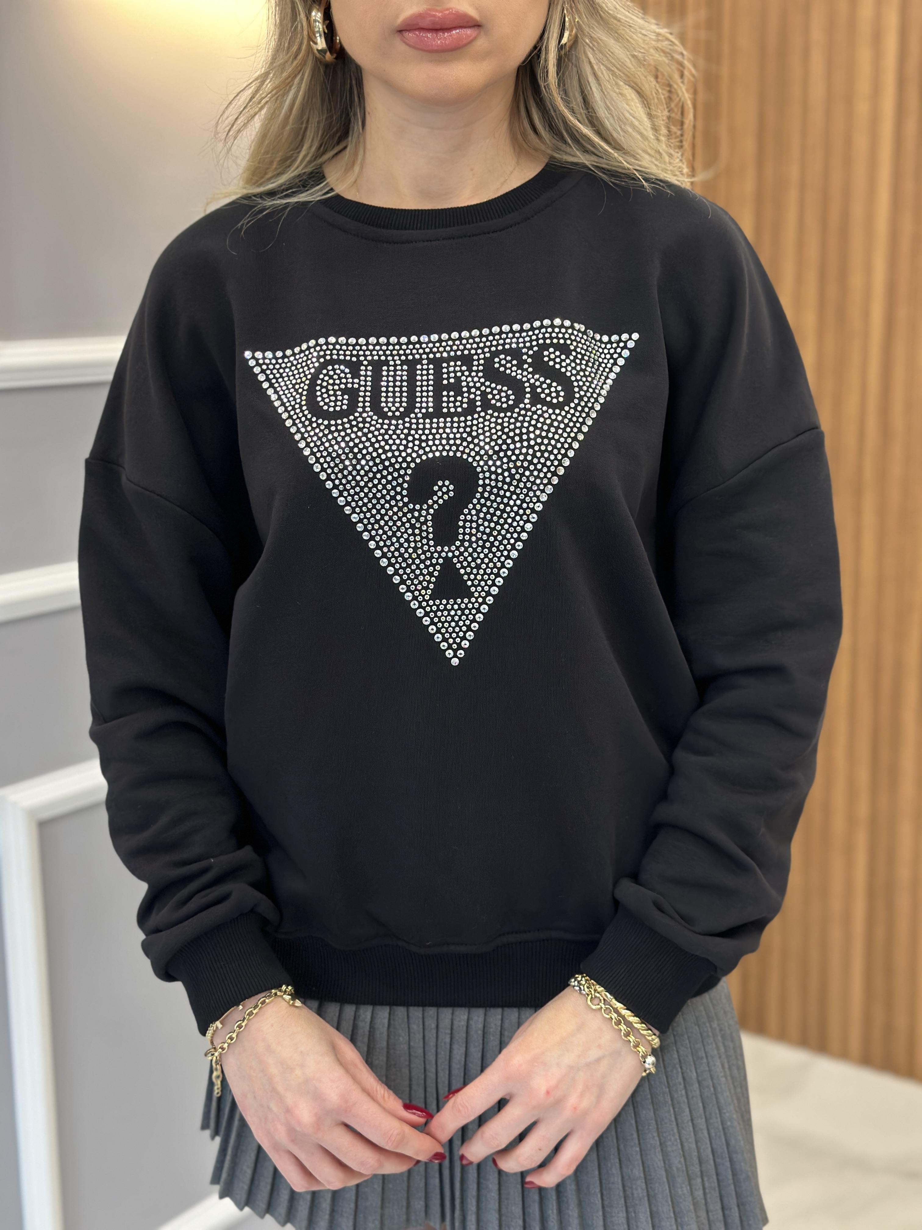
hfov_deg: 30.3
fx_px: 1705
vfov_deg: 39.7
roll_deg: +0.6
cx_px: 461
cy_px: 615
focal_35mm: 48
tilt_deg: -11.7
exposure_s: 1/100
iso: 125
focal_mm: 6.86
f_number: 1.78
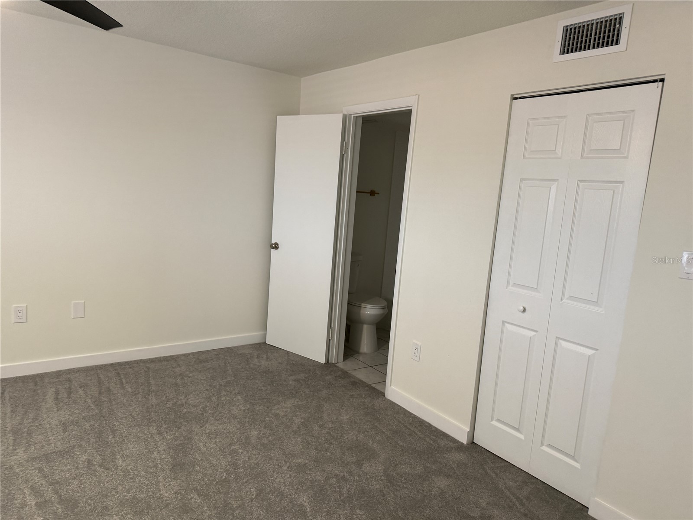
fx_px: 480
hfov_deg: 71.6
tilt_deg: -6.7
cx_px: 346
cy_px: 260
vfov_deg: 56.8
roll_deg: -3.6
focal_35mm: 24
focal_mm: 6.76
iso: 200
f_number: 1.78
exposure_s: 1/76
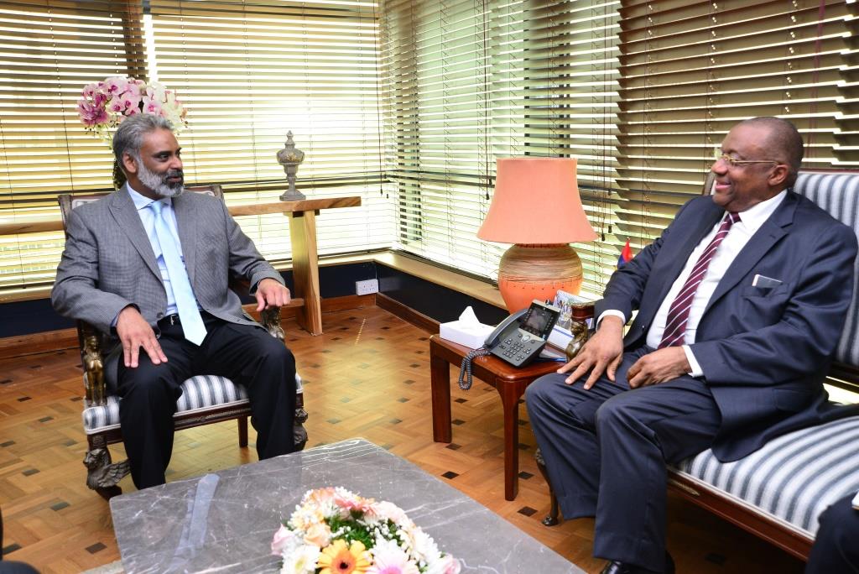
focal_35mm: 34
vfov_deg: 38.9
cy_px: 287
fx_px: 812
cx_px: 430
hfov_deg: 55.8
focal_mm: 34
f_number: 7.1
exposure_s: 1/160
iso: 1600
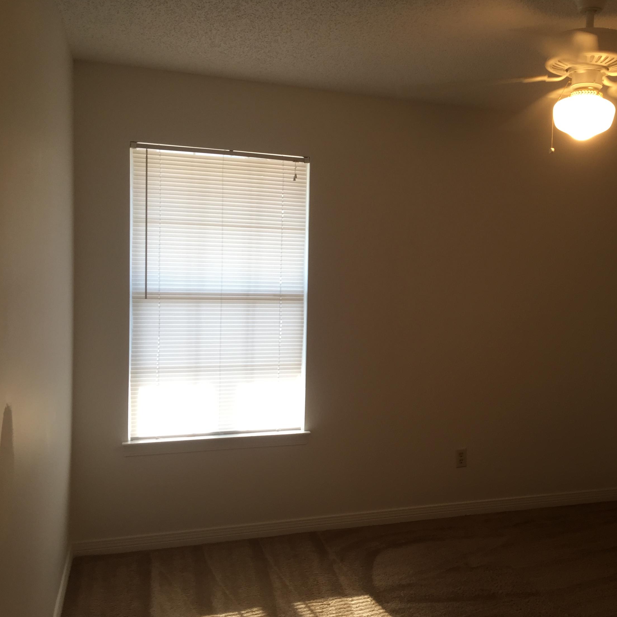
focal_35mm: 35
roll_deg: -2.4
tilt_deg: -3.6
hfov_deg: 46.4
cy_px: 309
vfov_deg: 47.2
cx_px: 416
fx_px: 706
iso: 40
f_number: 2.2
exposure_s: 1/60
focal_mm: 4.15
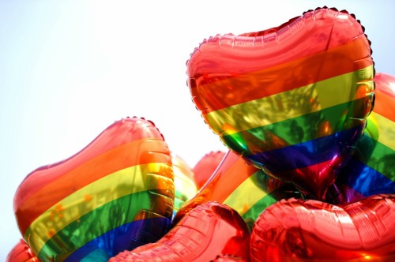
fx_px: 2192
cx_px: 198
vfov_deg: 6.8
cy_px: 131
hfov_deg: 10.3
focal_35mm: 200
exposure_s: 1/3200
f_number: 2.8
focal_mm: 200
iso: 200
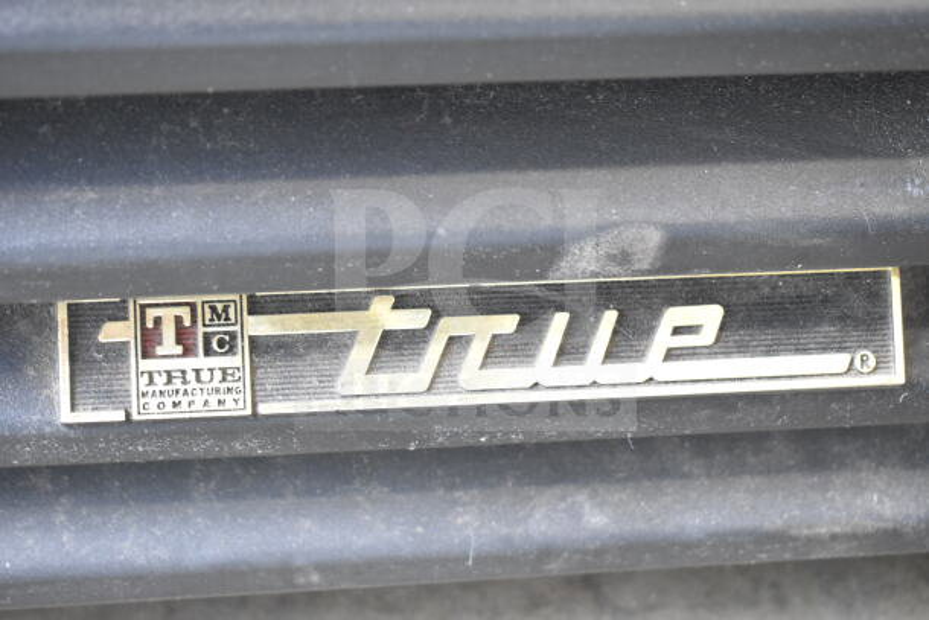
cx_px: 464
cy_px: 310
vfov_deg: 19.7
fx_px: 1781
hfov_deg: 29.2
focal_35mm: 69
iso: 4000
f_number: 5.3
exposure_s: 1/80
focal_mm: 46
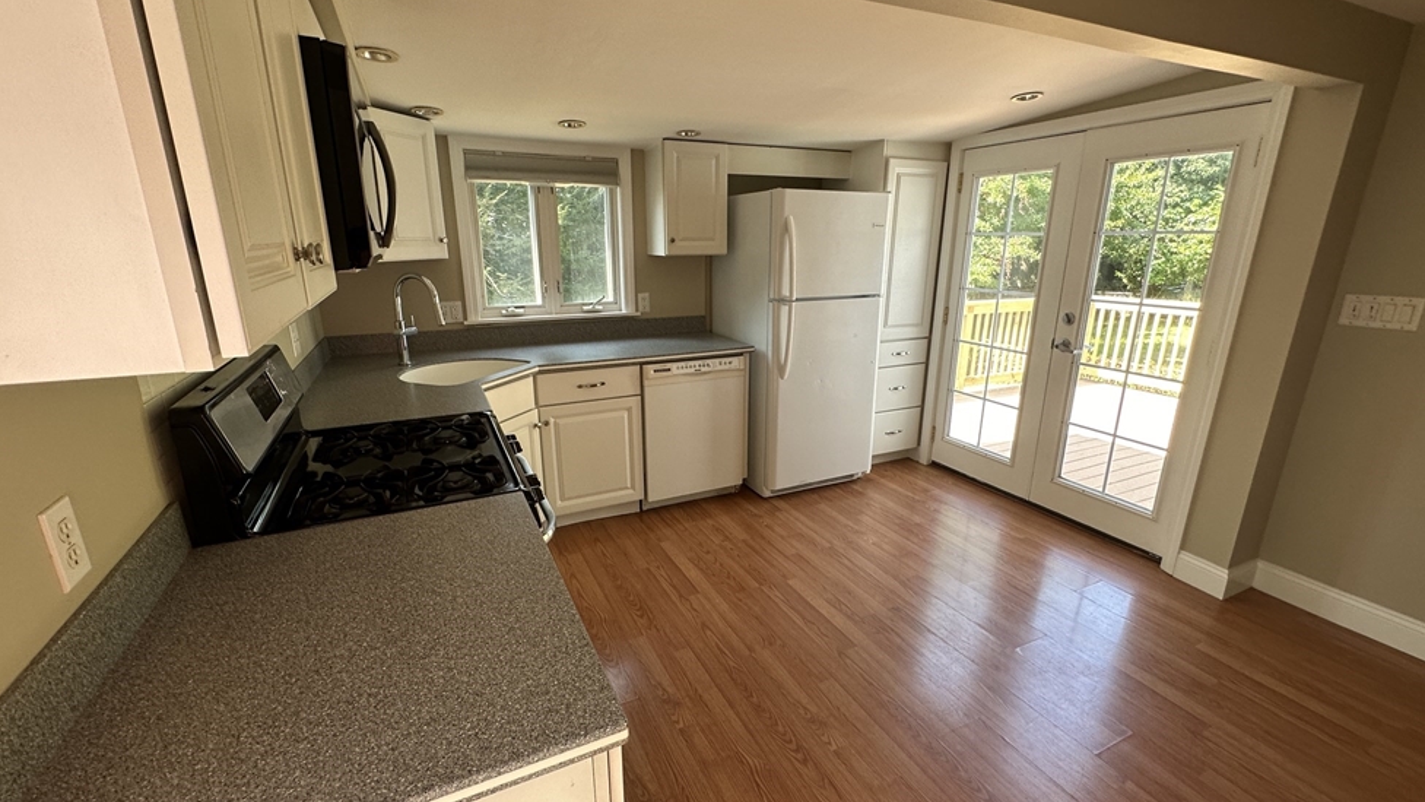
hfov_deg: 99.4
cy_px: 413
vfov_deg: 67.1
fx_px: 605
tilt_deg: -15.9
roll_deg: -0.3
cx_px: 712
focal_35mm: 16
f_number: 2.2
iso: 80
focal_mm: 2.22
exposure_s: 1/99
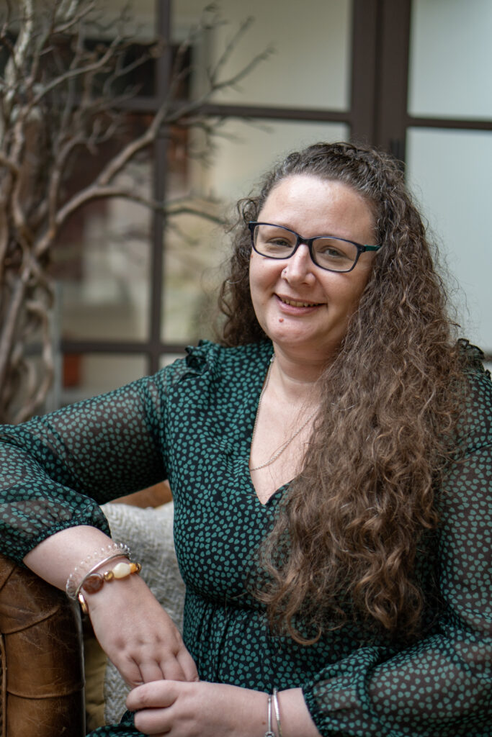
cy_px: 368
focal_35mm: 75
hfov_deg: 18.2
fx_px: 1537
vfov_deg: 27.0
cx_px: 246
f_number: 1.8
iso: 250
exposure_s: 1/640
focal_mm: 50
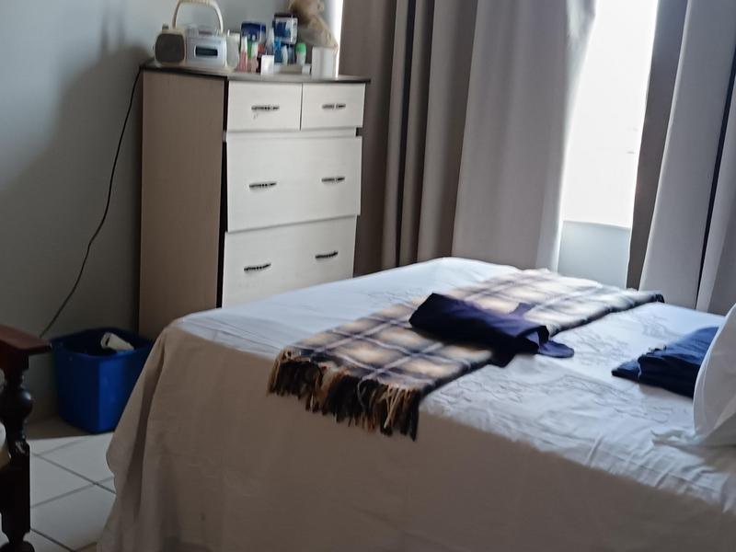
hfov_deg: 39.7
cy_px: 276
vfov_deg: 30.3
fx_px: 1021
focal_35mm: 48
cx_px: 368
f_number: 1.75
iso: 807
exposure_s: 1/50
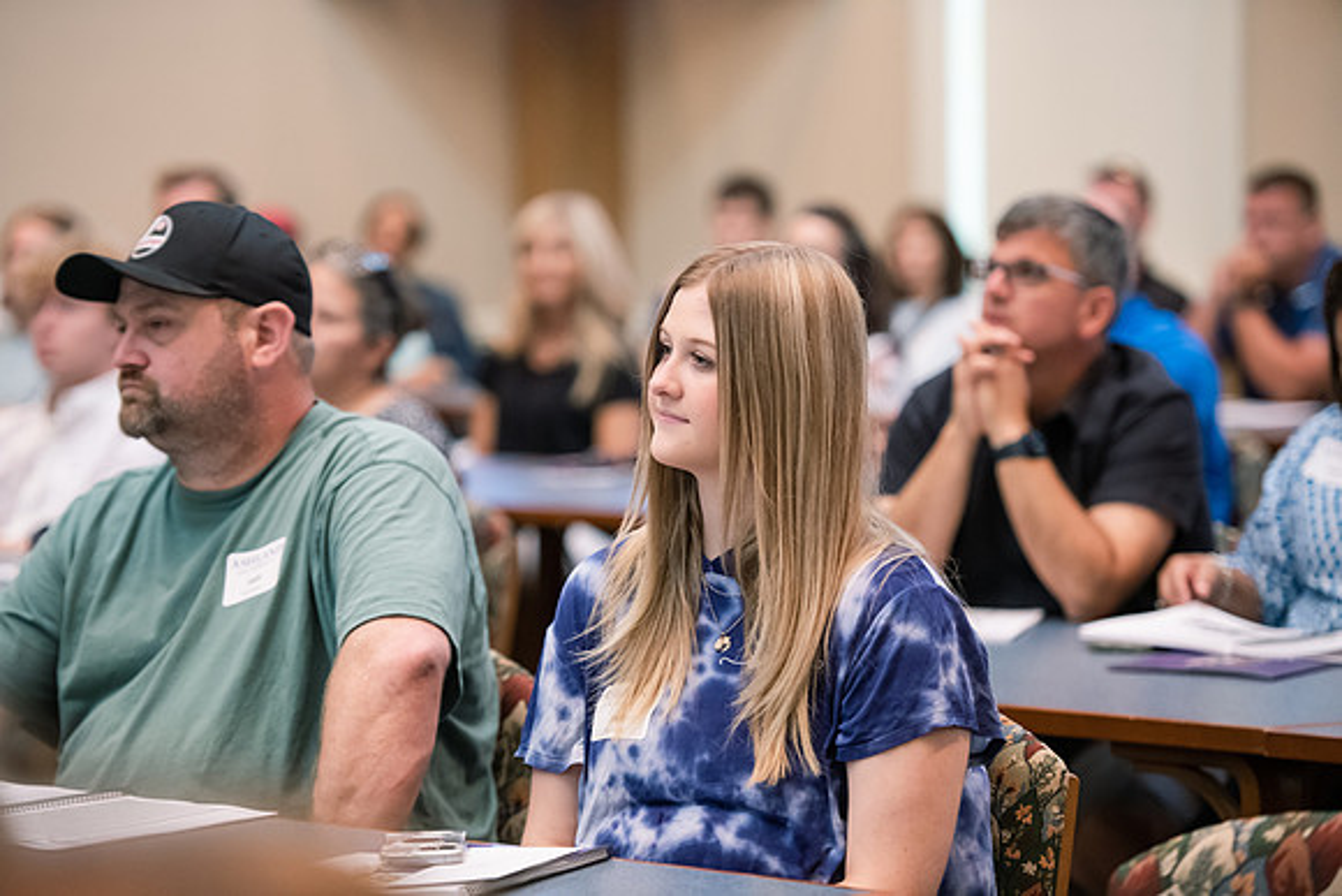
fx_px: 5033
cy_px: 448
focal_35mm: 135
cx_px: 671
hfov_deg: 15.2
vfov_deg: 10.2
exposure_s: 1/160
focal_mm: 135
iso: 2500
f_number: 2.8
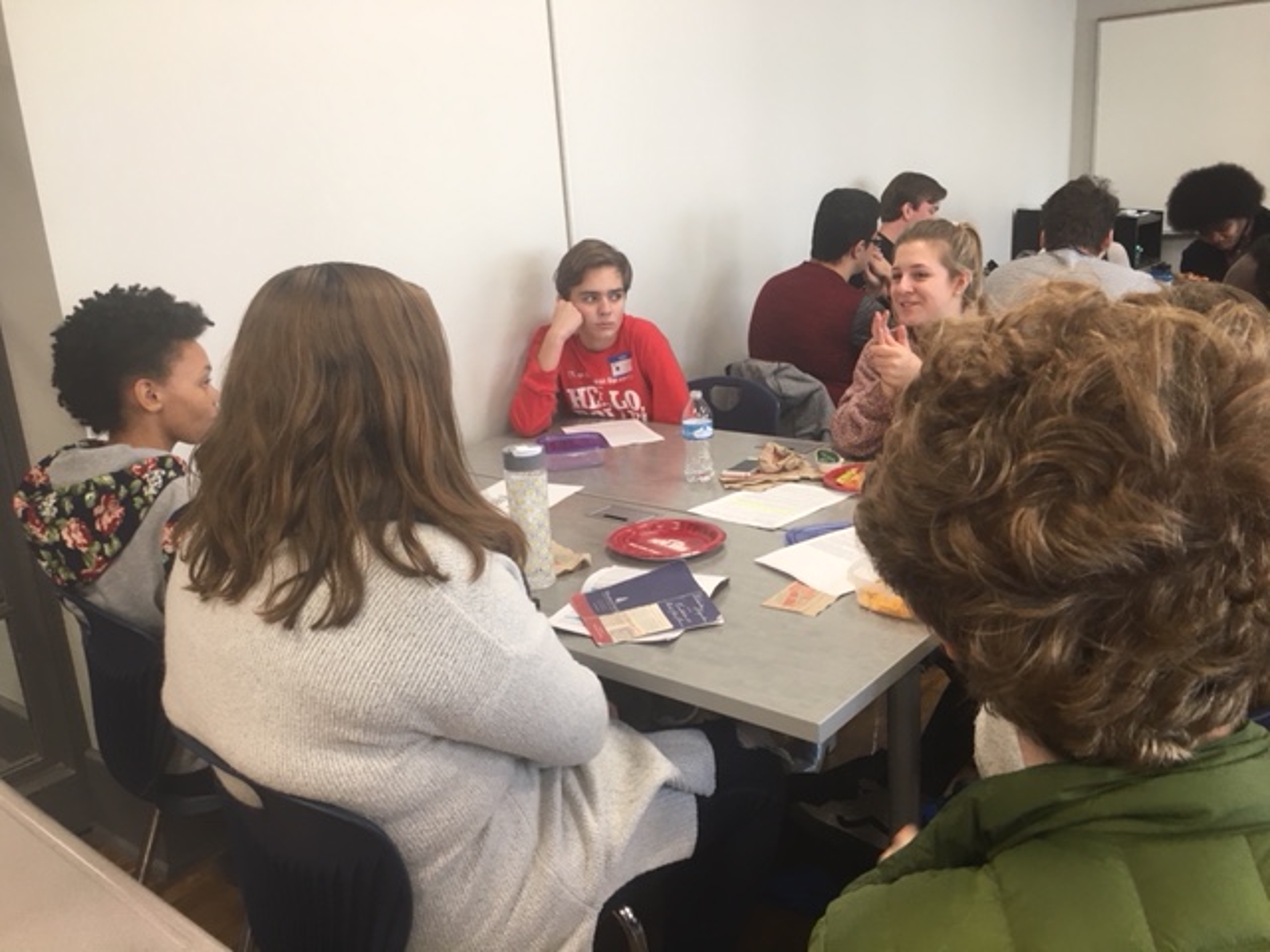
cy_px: 476
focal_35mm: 29
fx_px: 1064
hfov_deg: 61.7
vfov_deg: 48.2
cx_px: 635
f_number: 2.2
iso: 40
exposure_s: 1/30
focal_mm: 4.15
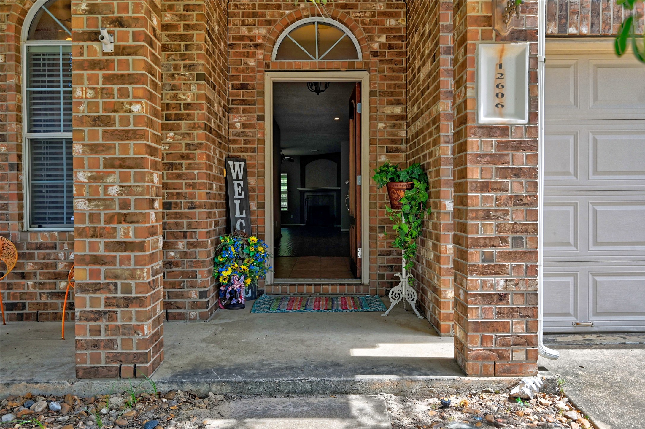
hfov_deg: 62.0
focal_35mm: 30
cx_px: 322
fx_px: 537
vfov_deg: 43.5
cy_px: 214
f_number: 8
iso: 400
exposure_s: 1/125
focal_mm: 30
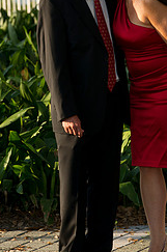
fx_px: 2592
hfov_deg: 3.7
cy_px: 94
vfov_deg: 5.6
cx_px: 149
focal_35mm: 371
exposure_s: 1/80
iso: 200
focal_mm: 200
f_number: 6.3
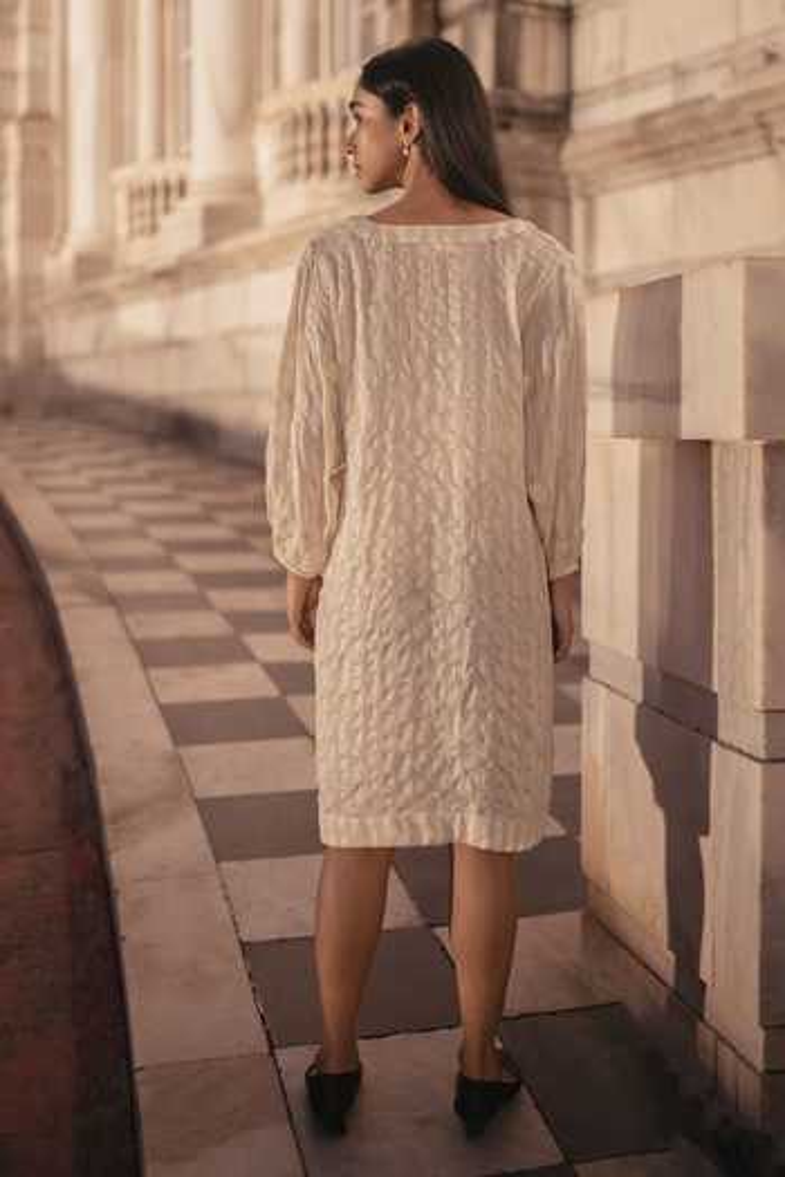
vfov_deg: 54.4
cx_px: 392
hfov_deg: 37.9
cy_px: 588
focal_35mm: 35
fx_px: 1145
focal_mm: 35
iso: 2000
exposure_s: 1/60
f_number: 1.4
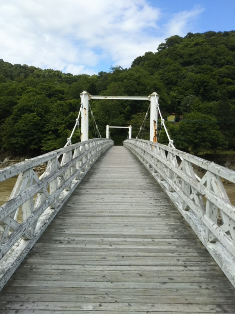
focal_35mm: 30
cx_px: 118
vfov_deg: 60.0
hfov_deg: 46.8
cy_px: 157
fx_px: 272
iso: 25
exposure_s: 1/757
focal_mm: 4
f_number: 2.2
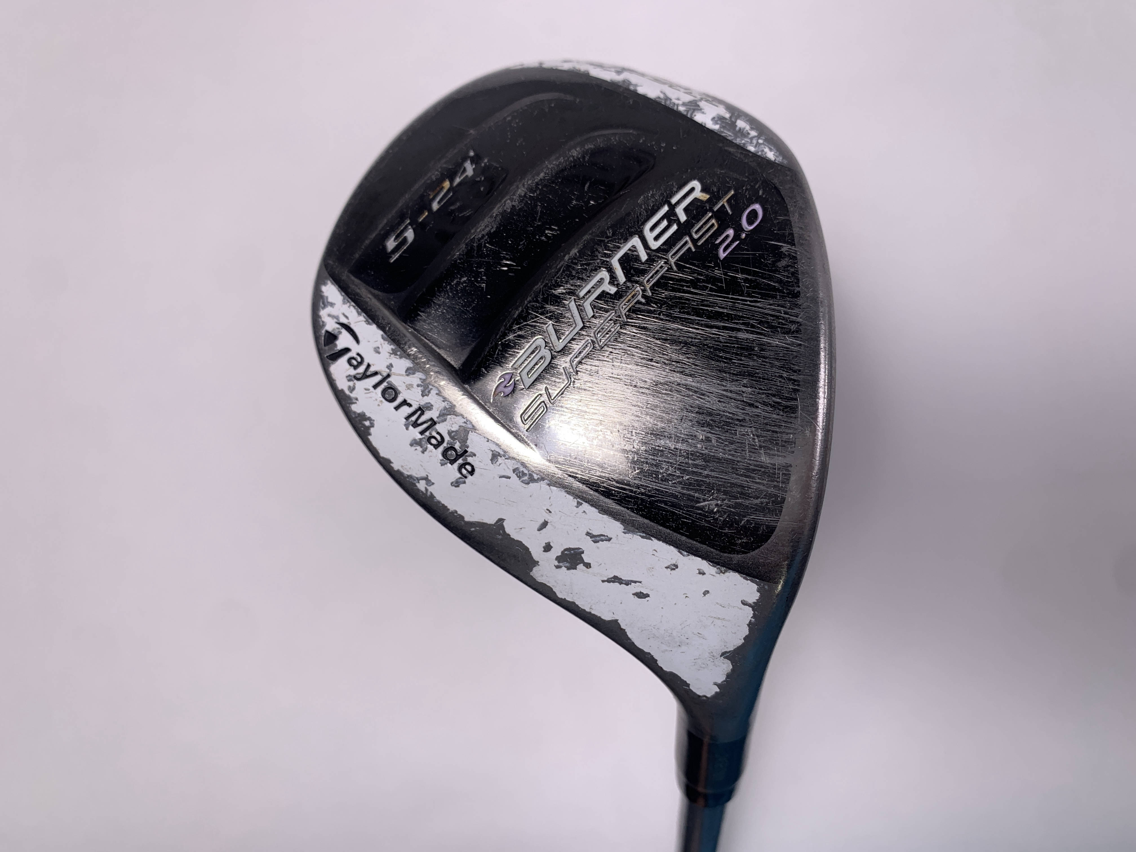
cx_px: 568
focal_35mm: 26
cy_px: 426
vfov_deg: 53.1
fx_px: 853
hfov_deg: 67.3
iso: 25
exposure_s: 1/239
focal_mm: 4.25
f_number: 1.8
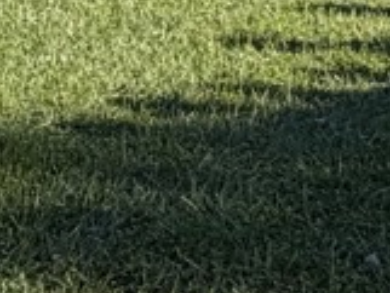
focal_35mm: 111
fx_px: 1252
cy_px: -63
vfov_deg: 13.0
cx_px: 19
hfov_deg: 17.4
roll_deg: +3.2
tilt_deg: -6.4
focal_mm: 2.22
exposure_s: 1/709
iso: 40
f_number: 2.2
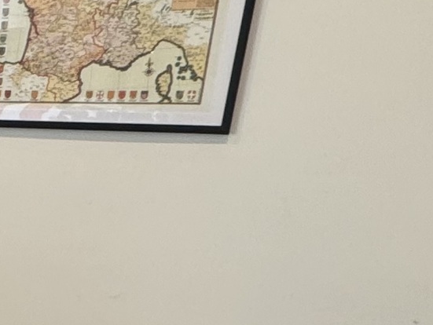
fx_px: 976
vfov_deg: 17.6
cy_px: 432
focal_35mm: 78
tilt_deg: -27.1
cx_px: -371
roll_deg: +3.6
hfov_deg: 18.7
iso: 160
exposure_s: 1/60
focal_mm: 2.22
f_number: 2.2
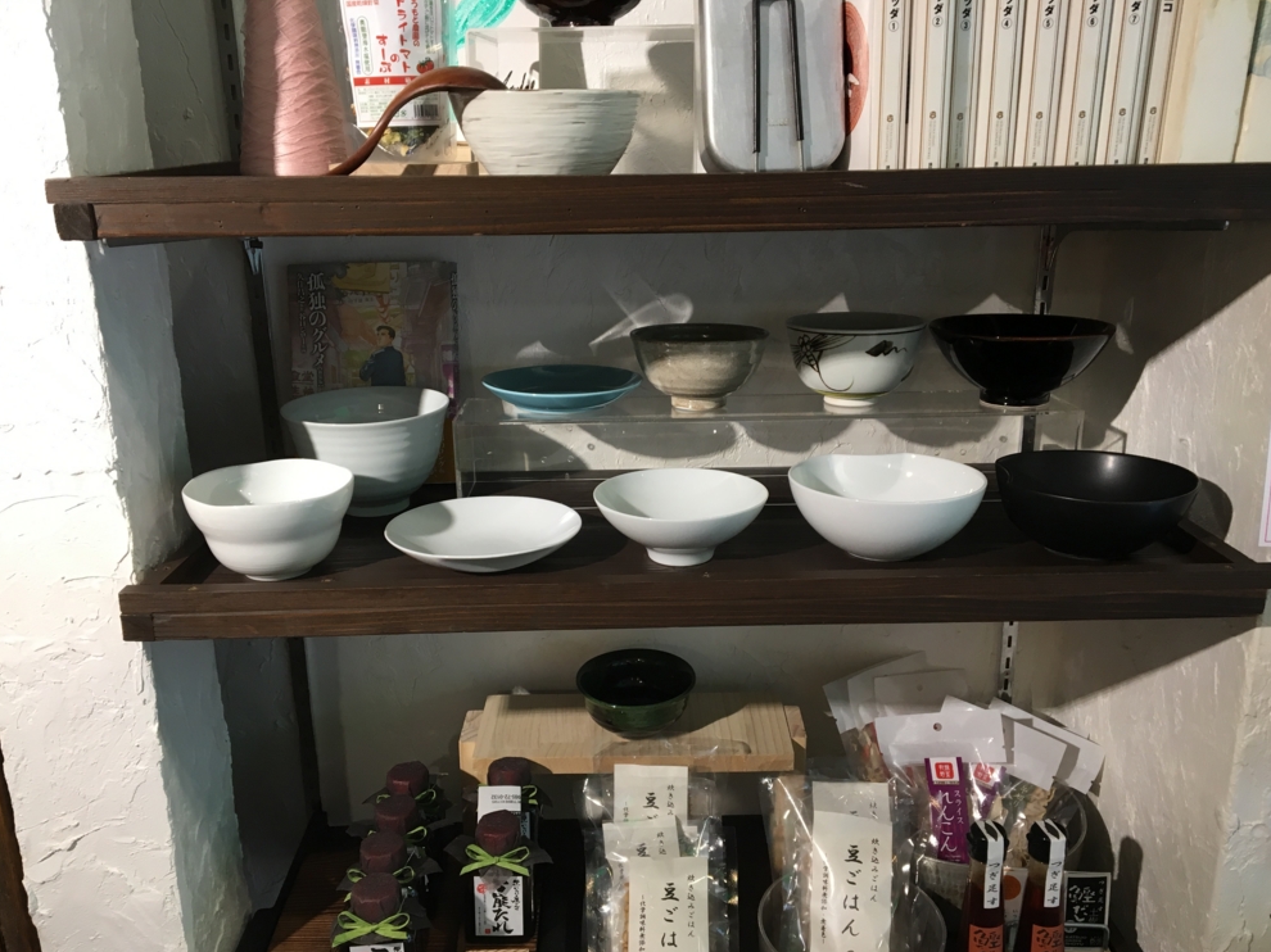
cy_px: 490
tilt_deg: -16.3
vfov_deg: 46.8
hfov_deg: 60.0
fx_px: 1101
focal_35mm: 30
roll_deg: -0.3
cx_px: 656
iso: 32
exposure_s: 1/33
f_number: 2.2
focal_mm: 4.15
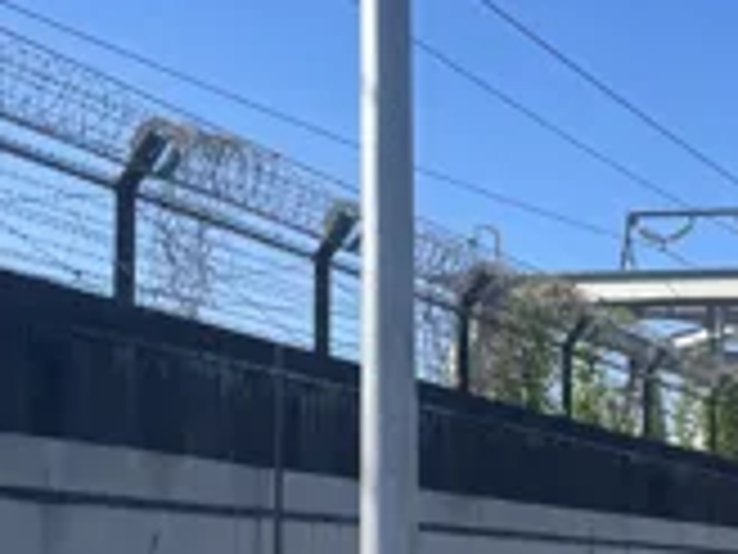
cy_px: 577
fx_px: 1620
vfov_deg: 18.8
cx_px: 1062
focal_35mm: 76
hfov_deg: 21.9
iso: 32
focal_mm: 4.2
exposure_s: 1/2618
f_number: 1.6
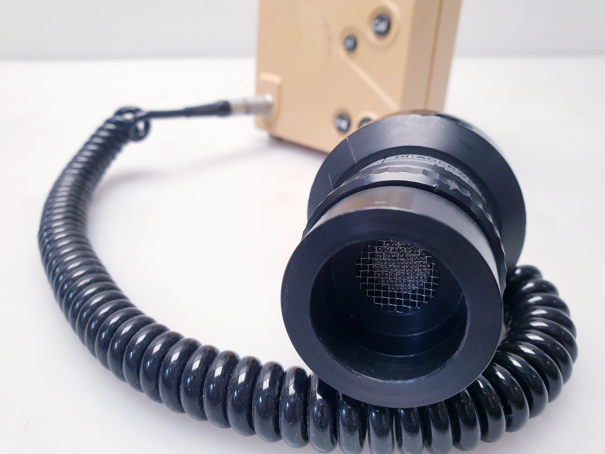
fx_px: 454
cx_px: 302
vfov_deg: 53.1
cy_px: 227
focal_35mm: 26
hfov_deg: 67.3
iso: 200
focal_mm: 4.3
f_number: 2.4
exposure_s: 1/100
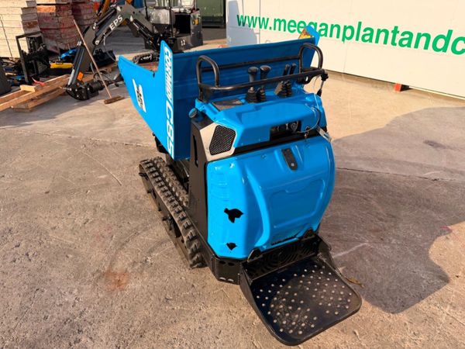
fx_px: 322
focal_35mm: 24
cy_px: 174
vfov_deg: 56.8
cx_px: 232
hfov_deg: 71.6
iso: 100
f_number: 1.78
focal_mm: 6.76
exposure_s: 1/2907
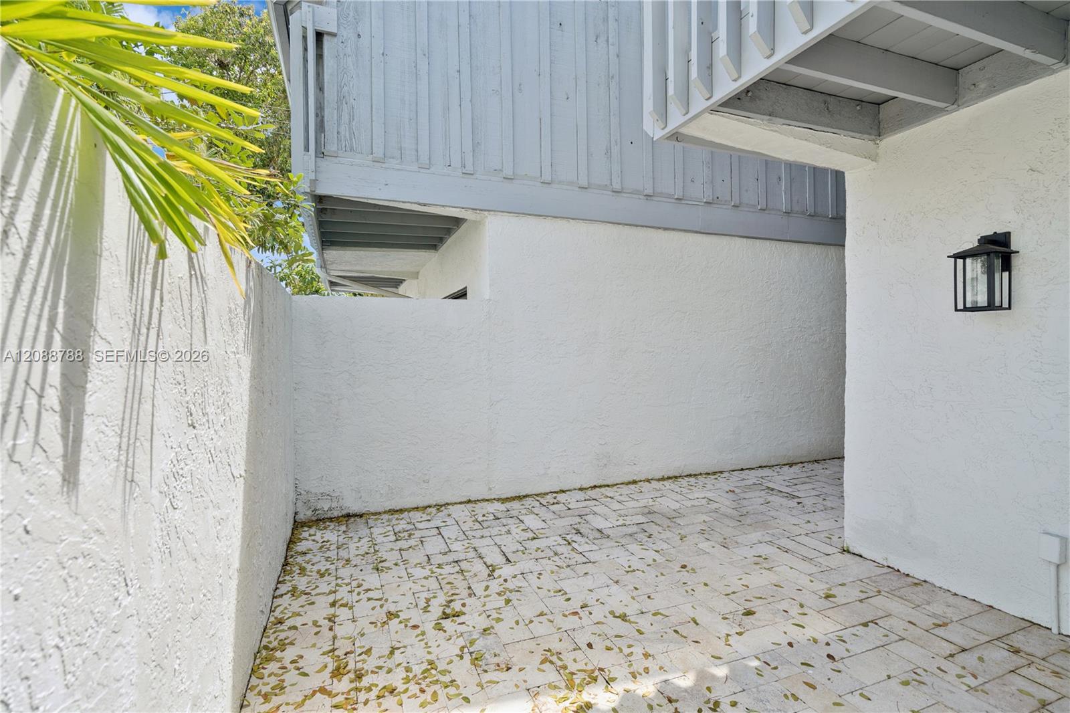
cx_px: 535
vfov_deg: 73.7
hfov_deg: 96.7
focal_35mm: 16
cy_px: 356
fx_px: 475
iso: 100
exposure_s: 1/80
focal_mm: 16
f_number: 6.3
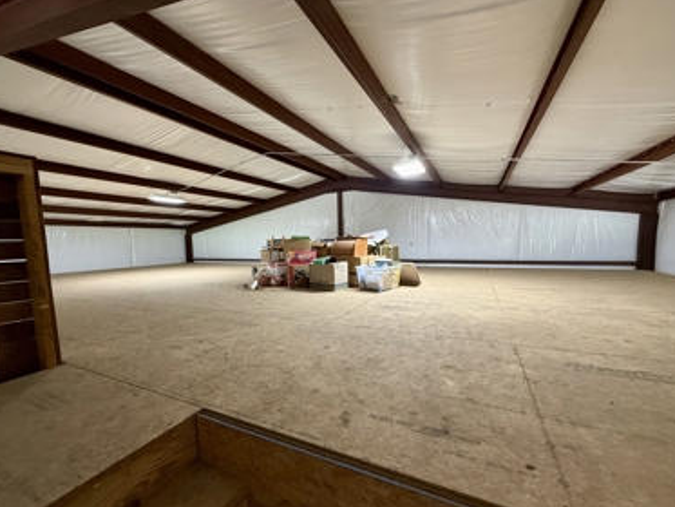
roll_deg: +1.3
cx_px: 338
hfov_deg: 98.2
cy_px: 264
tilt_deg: -4.4
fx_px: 293
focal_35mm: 15
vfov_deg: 81.7
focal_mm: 2.22
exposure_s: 1/99
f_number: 2.2
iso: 200
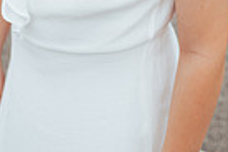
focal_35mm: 78
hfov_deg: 26.0
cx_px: 129
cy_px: -132
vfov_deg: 14.9
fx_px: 494
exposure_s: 1/400
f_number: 2.8
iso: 250
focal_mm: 24
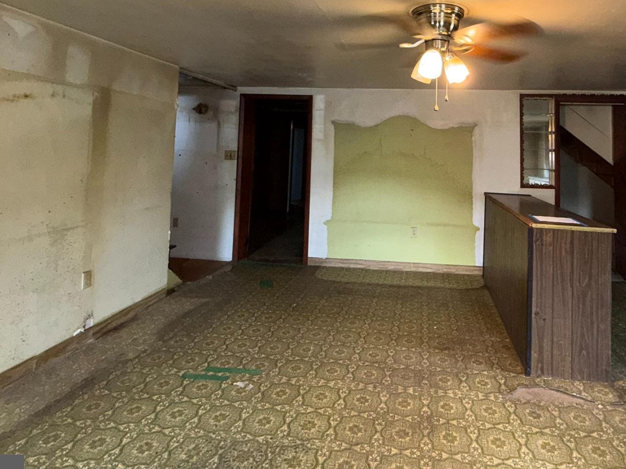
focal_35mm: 22
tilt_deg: +3.8
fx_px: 398
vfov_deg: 58.3
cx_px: 396
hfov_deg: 74.9
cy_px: 125
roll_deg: -1.1
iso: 125
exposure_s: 1/60
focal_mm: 2.22
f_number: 2.2
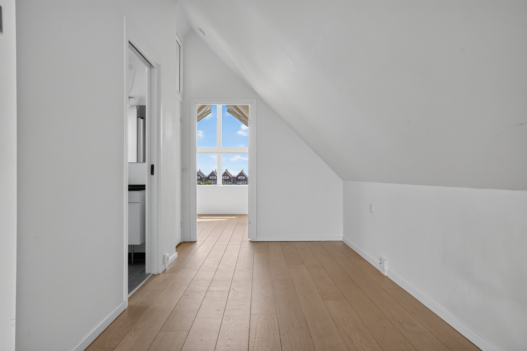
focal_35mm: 22
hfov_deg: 78.6
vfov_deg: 57.2
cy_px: 176
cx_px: 264
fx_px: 322
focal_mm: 22
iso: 800
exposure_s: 1/160
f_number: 8
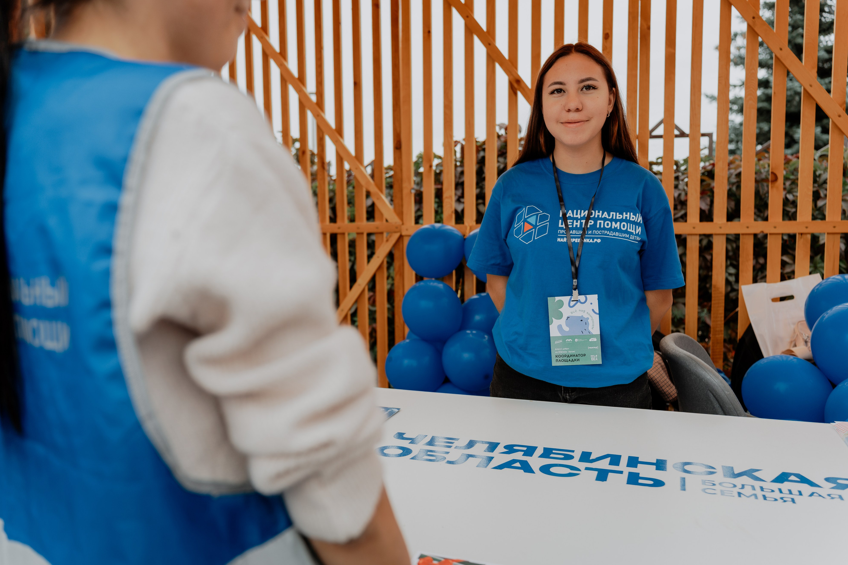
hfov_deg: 63.7
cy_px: 284
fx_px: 683
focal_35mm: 29
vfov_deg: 45.0
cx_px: 421
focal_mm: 28
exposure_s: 1/800
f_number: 3.2
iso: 250
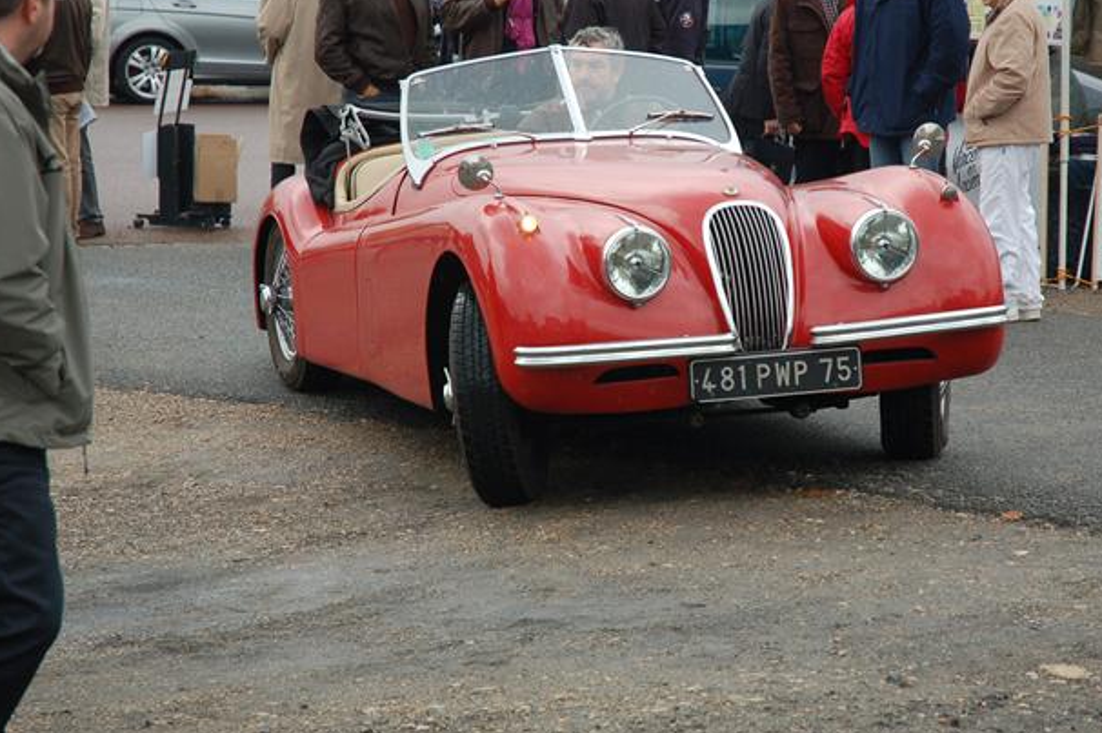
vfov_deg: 10.9
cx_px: 634
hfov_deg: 16.4
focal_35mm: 125
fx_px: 3823
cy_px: 307
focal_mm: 70
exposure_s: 1/320
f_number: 4.5
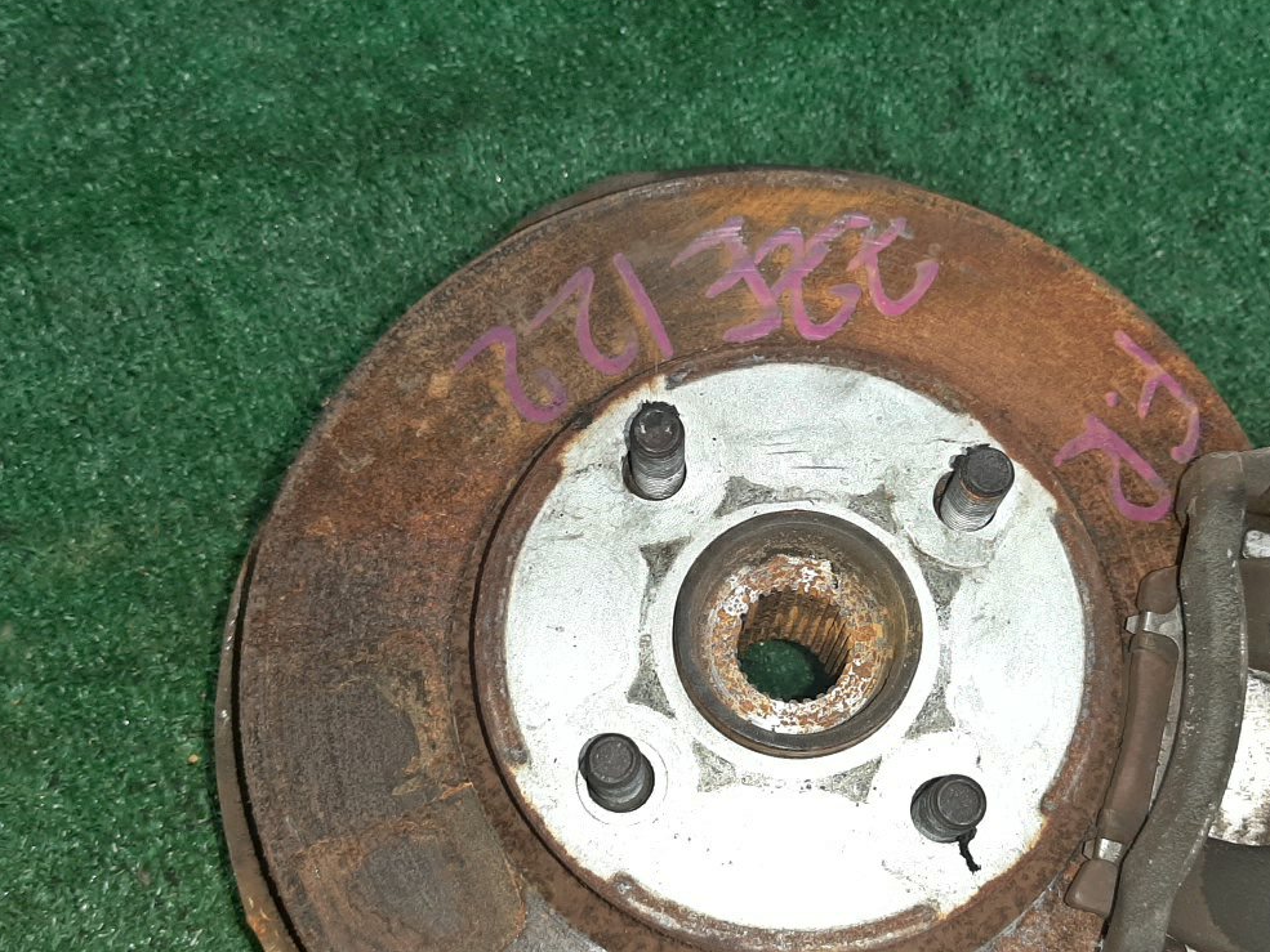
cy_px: 680
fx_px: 1394
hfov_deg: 48.8
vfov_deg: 37.1
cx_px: 732
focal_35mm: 38
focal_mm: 3.93
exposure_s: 1/50
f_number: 1.7
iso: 142
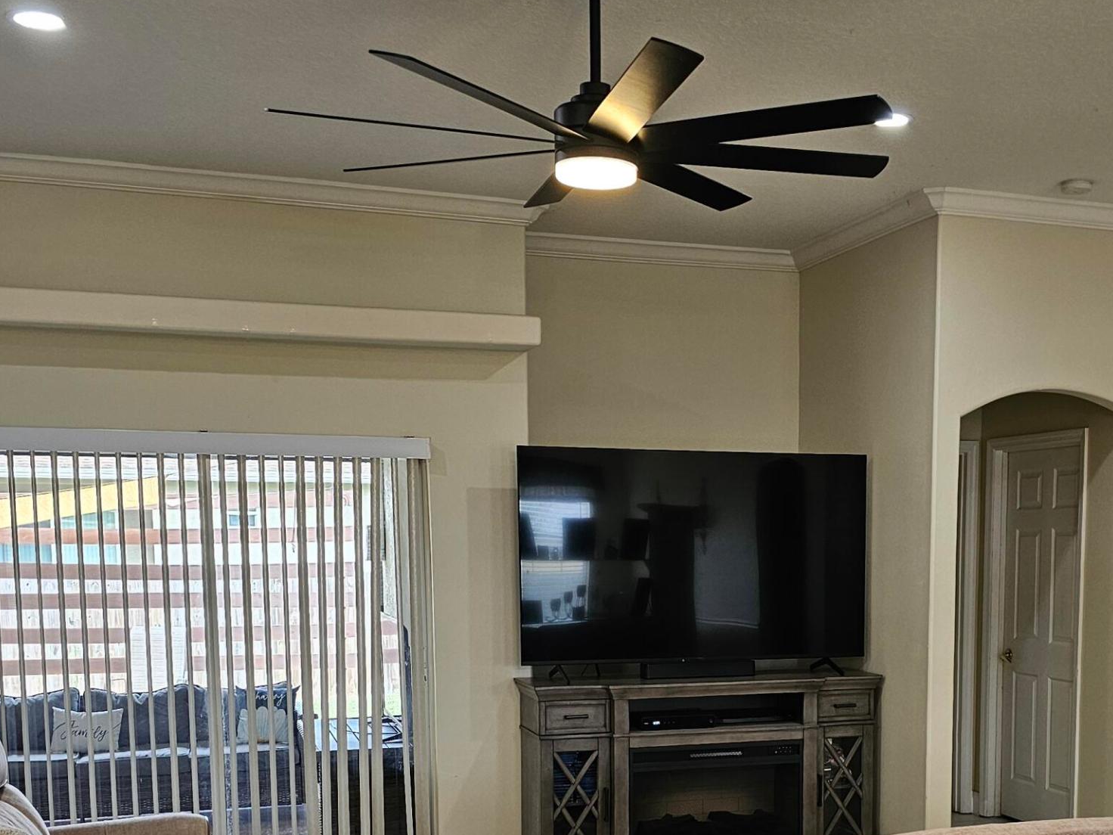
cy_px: 676
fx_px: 1447
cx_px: 756
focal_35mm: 45
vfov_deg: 31.3
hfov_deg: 41.4
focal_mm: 6.3
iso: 160
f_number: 1.7
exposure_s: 1/120
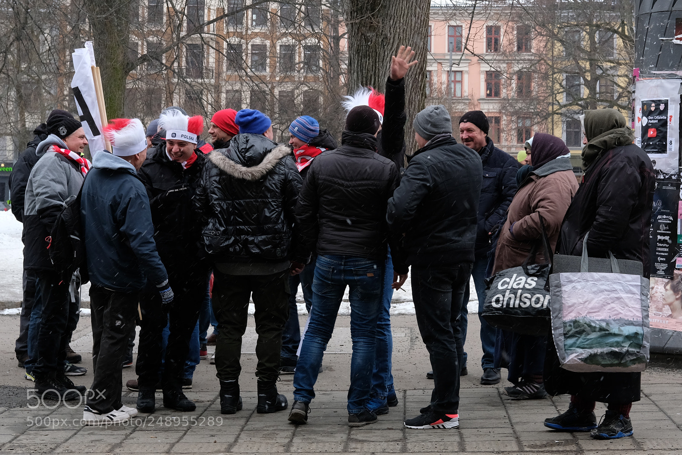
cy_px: 228
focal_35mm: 53
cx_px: 341
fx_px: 1004
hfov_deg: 37.5
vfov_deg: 25.5
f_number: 8
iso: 500
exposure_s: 1/125
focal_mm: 35
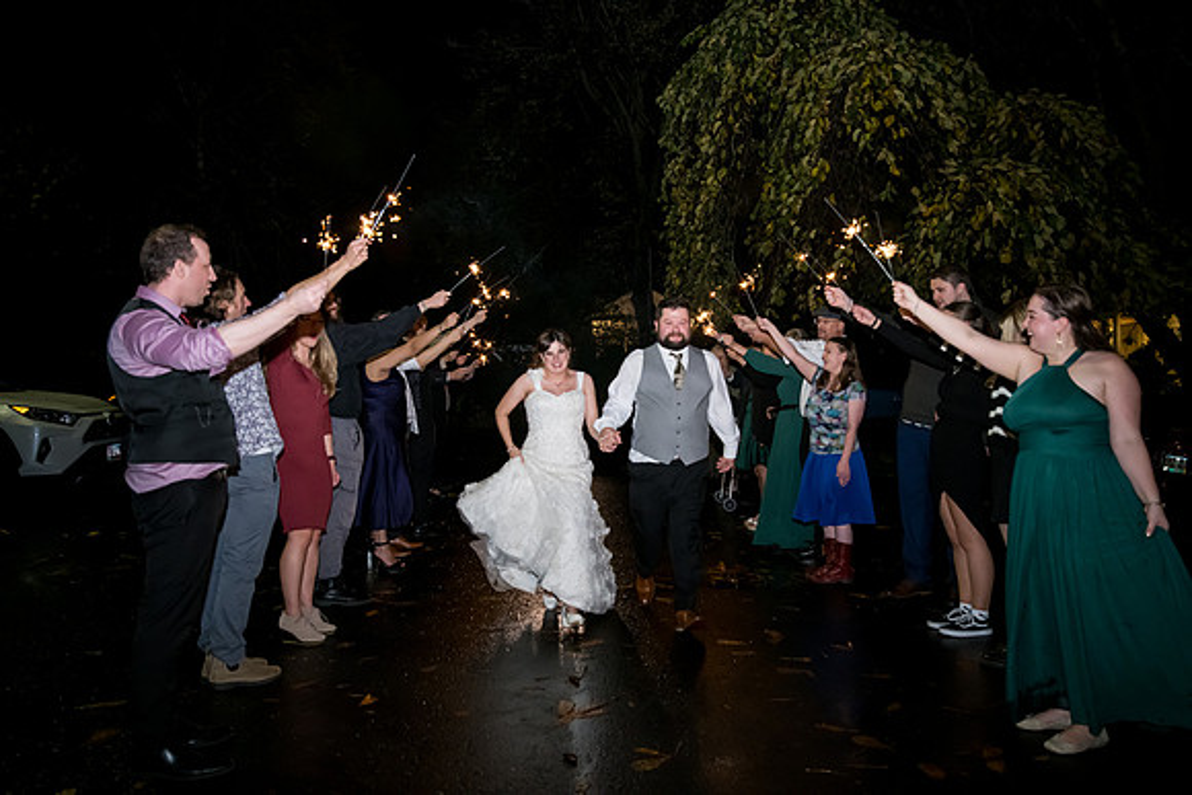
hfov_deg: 60.3
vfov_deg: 42.3
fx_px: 1027
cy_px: 398
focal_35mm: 31
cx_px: 596
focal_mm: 31
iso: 3200
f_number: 3.2
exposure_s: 1/320
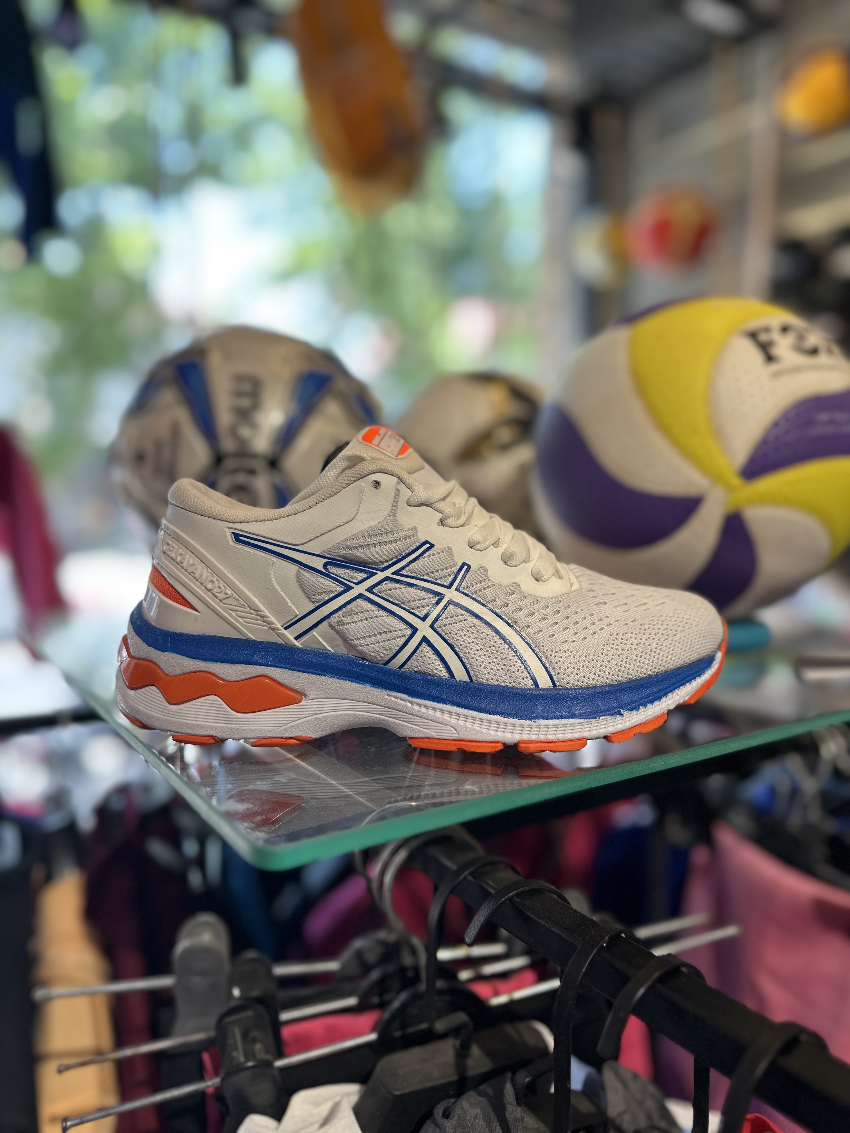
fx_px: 786
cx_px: 425
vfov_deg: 71.6
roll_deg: -0.5
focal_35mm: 24
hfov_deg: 56.8
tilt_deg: -5.0
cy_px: 566
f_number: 1.78
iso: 64
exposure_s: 1/185
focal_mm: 6.86
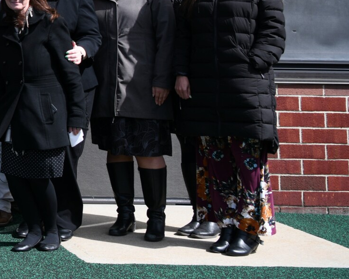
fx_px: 982
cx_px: -245
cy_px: -24
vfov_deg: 15.8
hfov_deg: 17.2
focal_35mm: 95
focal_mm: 29
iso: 100
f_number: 5
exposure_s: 1/500
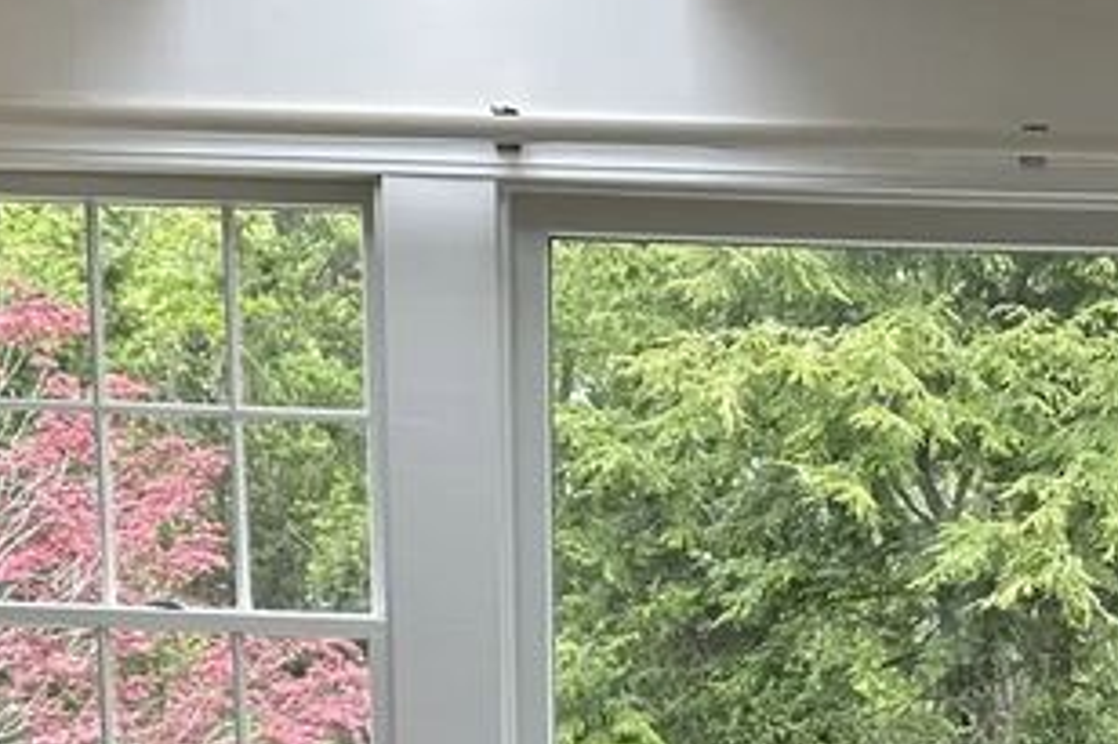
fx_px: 2576
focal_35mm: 83
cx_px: 882
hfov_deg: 24.1
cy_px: 1161
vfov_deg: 15.1
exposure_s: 1/120
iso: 100
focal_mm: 6.86
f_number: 1.78
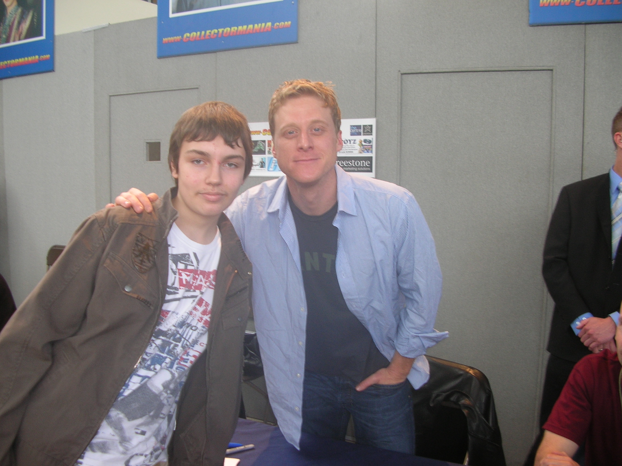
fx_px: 628
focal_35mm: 35
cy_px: 233
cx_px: 311
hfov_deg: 52.7
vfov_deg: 40.6
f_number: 2.8
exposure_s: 1/30
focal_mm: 5.8
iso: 50
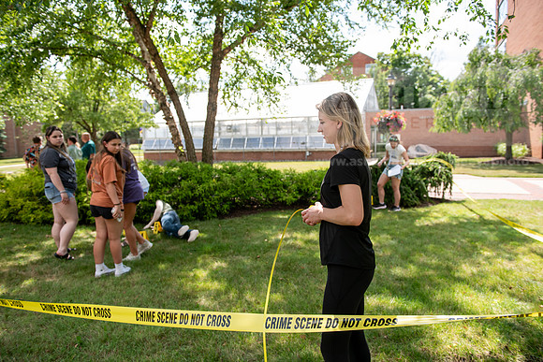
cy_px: 181
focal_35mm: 27
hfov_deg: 67.4
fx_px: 407
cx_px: 272
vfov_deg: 48.0
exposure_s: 1/500
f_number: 3.5
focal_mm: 27
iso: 160
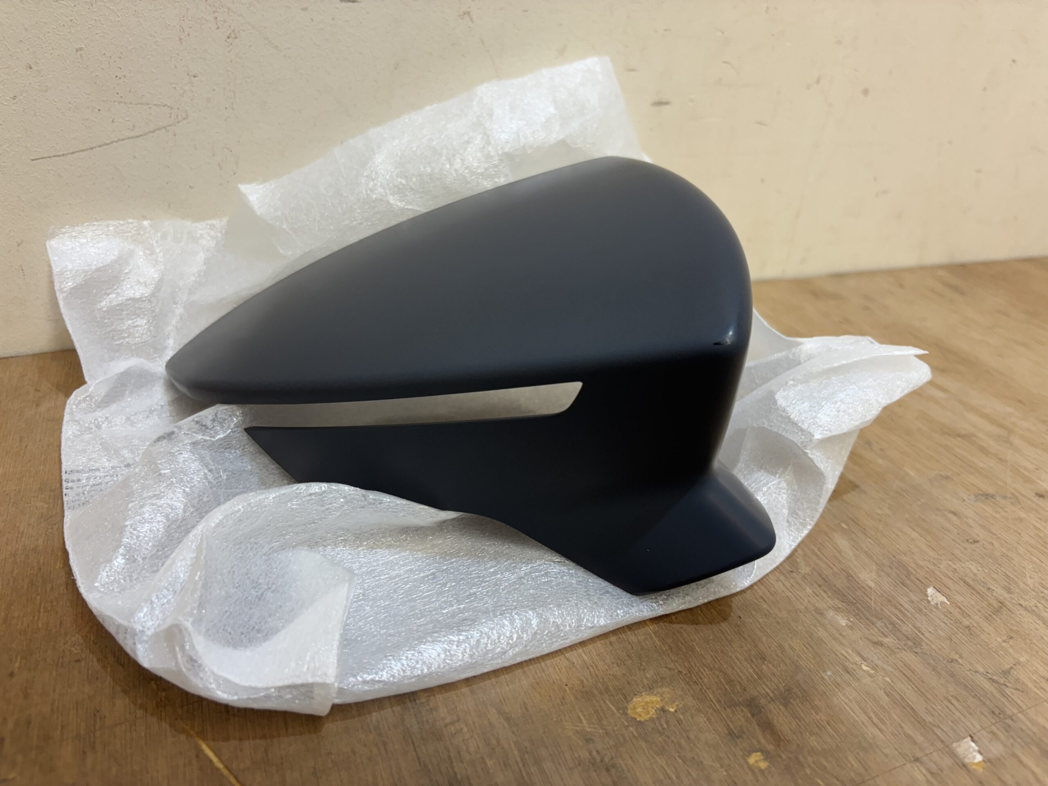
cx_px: 524
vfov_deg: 53.1
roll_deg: -5.5
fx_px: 787
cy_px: 393
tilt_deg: -30.0
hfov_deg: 67.3
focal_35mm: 26
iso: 80
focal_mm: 5.96
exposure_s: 1/100
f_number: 1.6
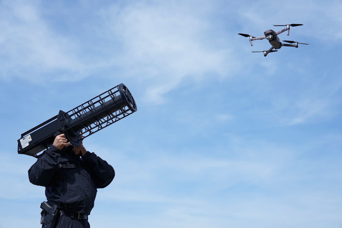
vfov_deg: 27.5
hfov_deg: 40.3
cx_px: 171
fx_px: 465
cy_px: 114
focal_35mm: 49
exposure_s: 1/8000
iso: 400
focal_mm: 49
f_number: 2.8
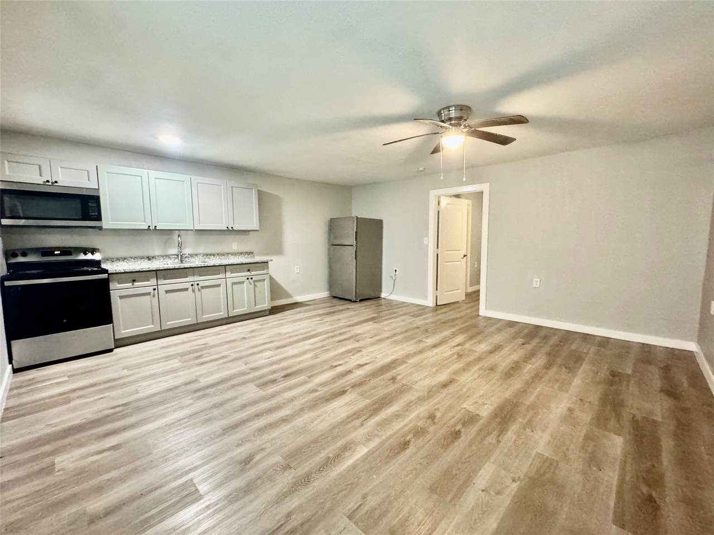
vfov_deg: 85.6
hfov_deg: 102.1
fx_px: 289
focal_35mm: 14
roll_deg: -0.3
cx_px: 357
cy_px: 268
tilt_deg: -5.3
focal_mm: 2.22
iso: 1000
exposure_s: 1/60
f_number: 2.2
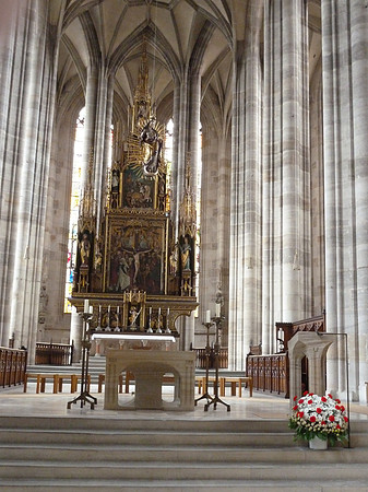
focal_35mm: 42
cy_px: 246
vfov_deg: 44.8
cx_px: 184
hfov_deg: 34.3
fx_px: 596
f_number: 3.7
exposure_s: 1/20
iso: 800
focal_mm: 6.9
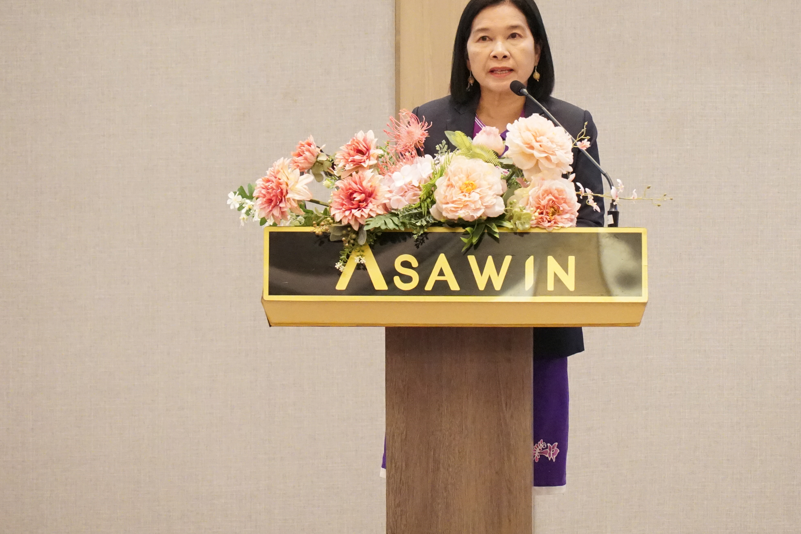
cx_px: 475
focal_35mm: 309
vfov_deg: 4.5
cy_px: 156
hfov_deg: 6.7
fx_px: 6869
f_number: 5.6
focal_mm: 135
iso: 8000
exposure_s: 1/100
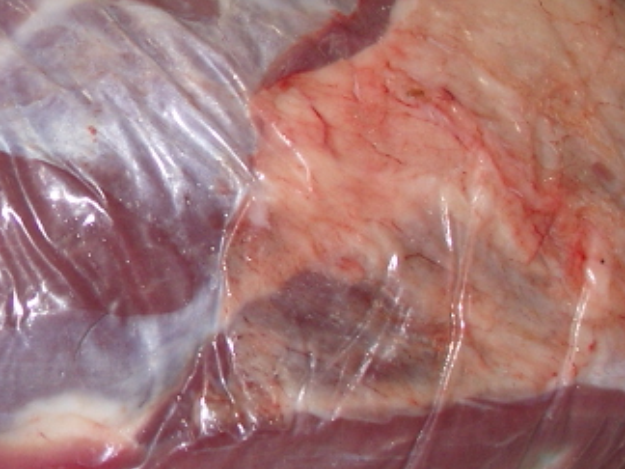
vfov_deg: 12.3
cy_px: 50
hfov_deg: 16.2
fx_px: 2167
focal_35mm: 120
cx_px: 83
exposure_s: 1/40
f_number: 2.8
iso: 80
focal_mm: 7.8
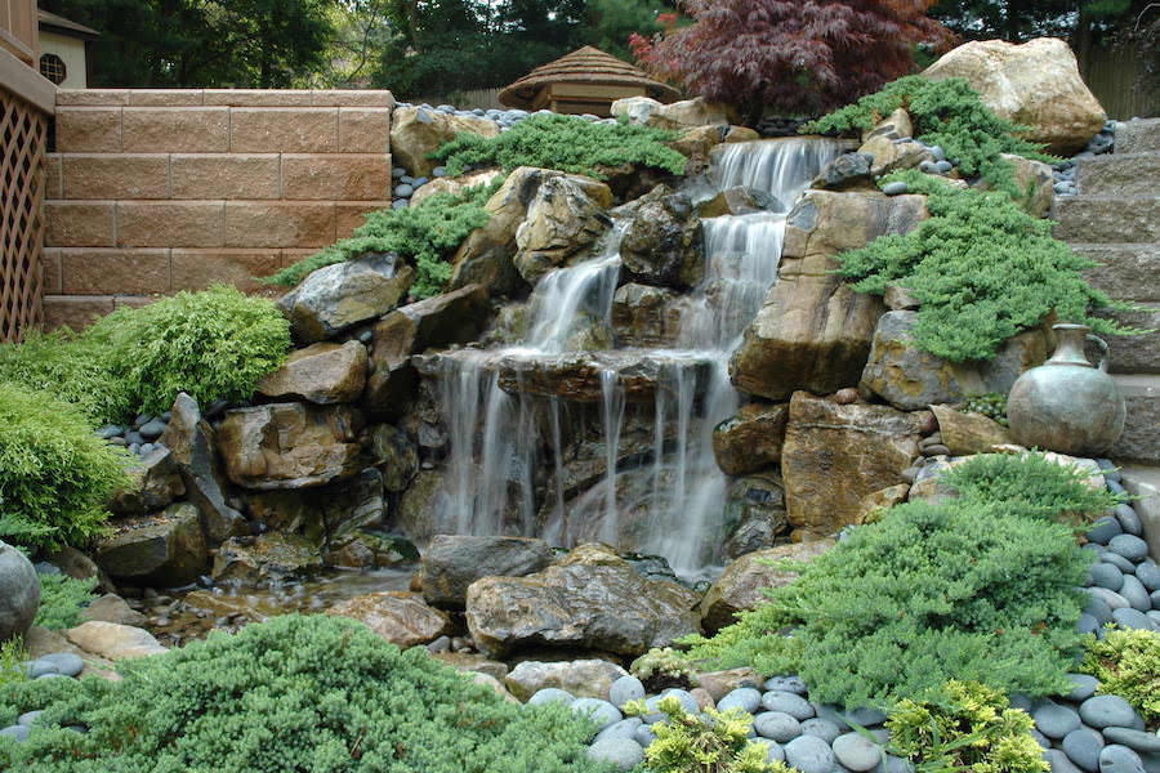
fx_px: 1160
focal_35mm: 36
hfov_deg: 53.1
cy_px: 386
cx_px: 580
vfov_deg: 36.9
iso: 200
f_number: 20
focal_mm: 24
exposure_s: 1/6
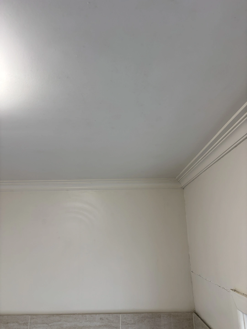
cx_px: 124
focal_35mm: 26
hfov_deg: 53.1
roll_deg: +0.4
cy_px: 164
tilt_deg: +15.6
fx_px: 247
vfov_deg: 67.3
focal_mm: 5.96
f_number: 1.6
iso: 80
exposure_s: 1/100
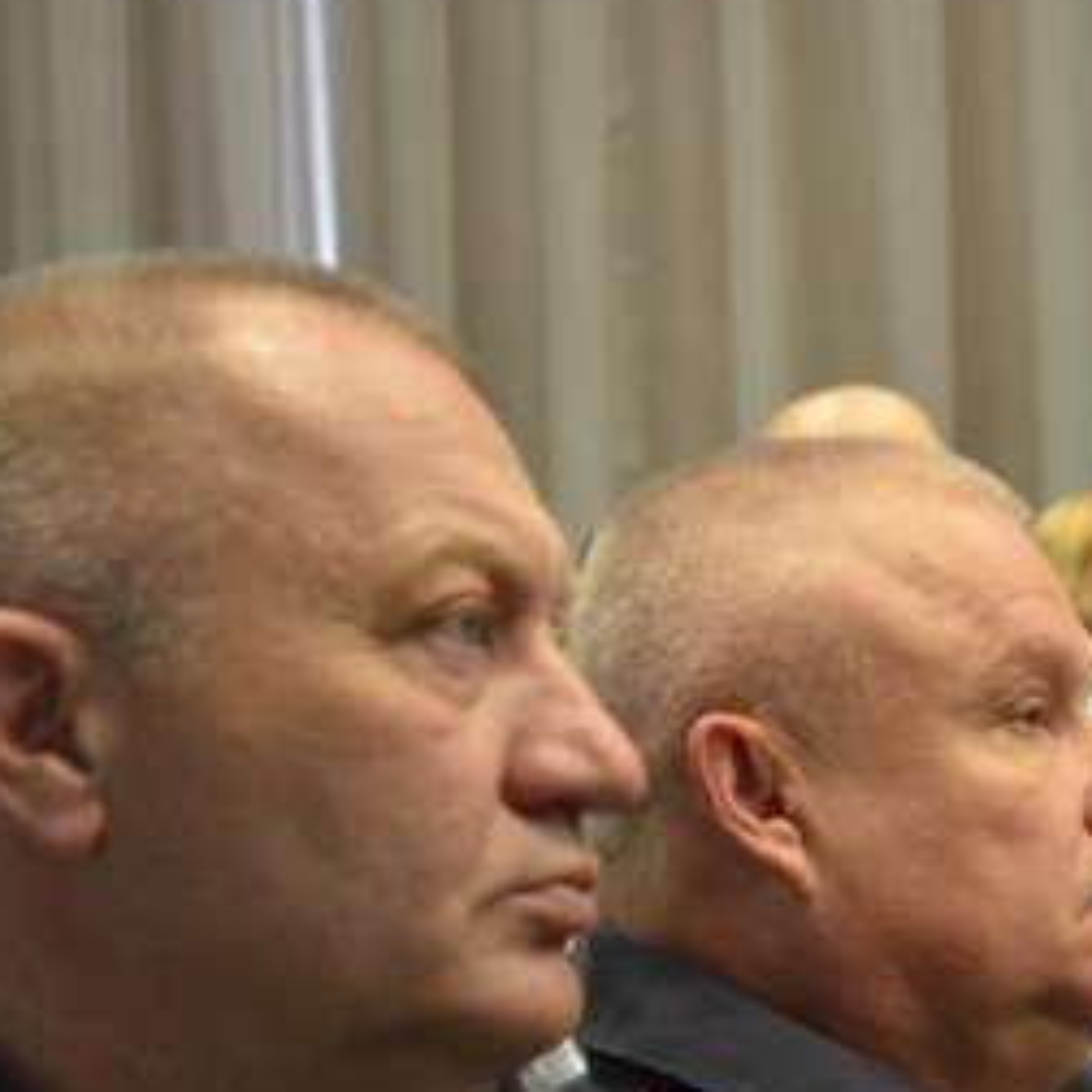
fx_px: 7469
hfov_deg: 8.3
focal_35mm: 209
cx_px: 1263
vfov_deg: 8.3
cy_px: 949
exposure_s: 1/30
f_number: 5.6
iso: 1800
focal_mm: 55
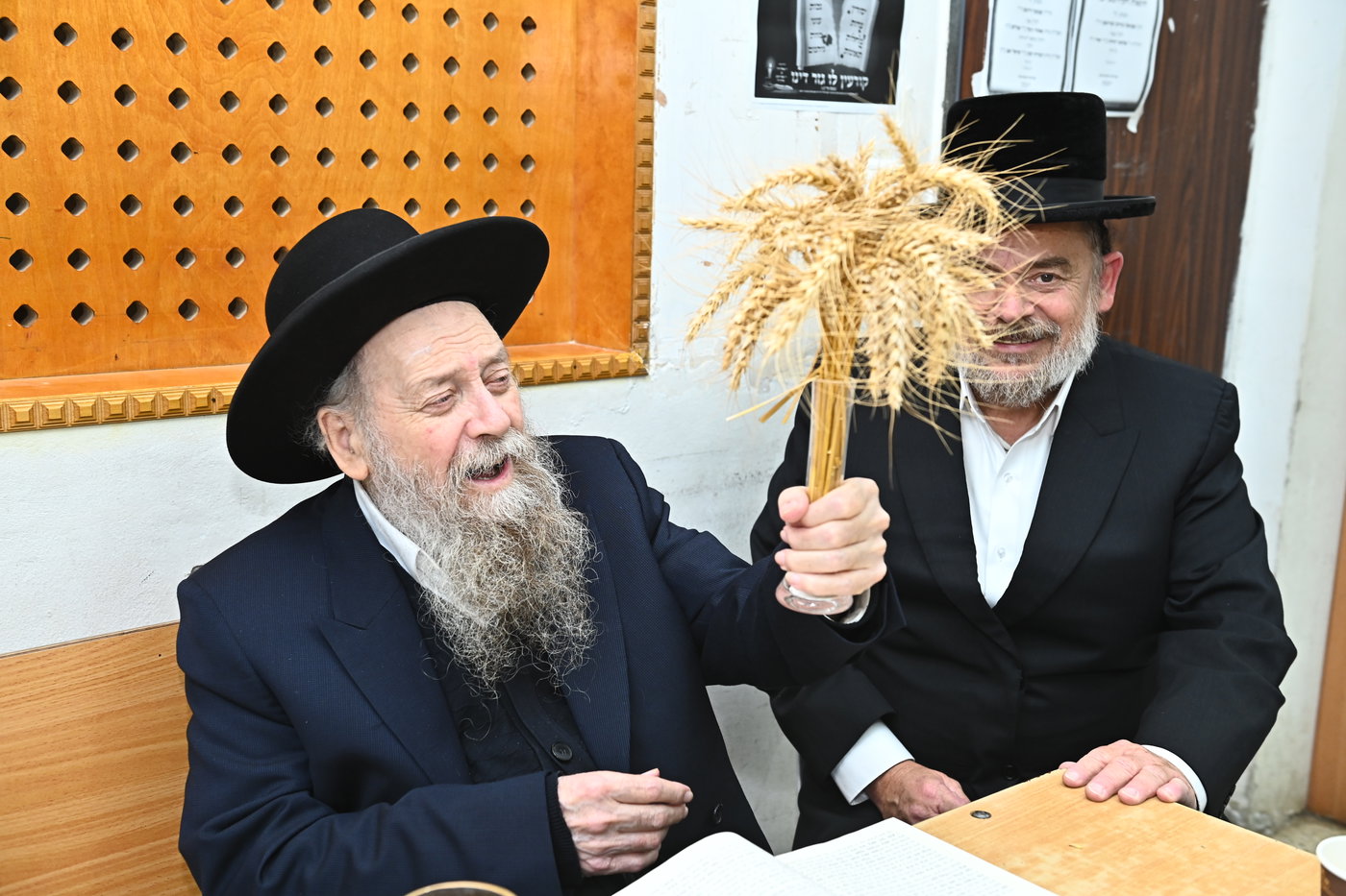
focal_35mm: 38
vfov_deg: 35.0
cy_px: 448
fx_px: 1421
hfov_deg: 50.7
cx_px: 673
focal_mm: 38
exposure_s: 1/160
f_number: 4.5
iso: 1000
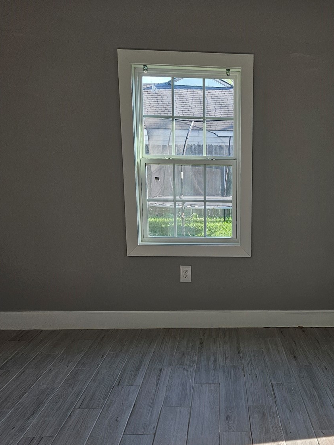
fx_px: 541
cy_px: 286
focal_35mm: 42
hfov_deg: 33.4
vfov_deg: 44.3
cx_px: 263
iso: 50
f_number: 1.8
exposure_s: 1/207
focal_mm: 5.4
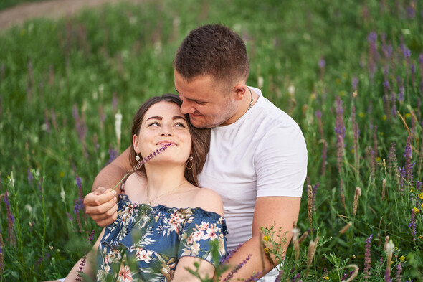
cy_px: 141
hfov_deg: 23.9
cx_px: 212
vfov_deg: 16.1
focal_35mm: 85
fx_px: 998
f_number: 1.8
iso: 200
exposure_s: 1/1000
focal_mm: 85
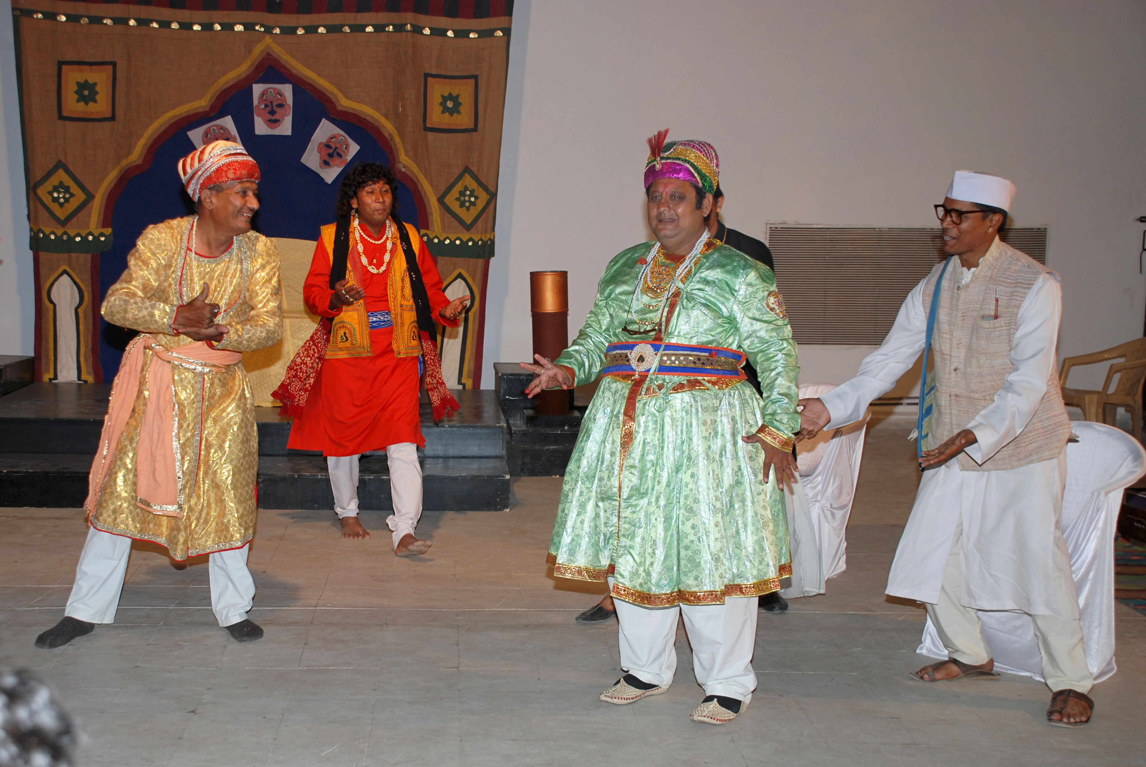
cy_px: 384
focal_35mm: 48
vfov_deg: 28.2
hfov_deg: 41.1
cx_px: 573
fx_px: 1530
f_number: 4.2
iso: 250
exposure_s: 1/100
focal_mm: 32
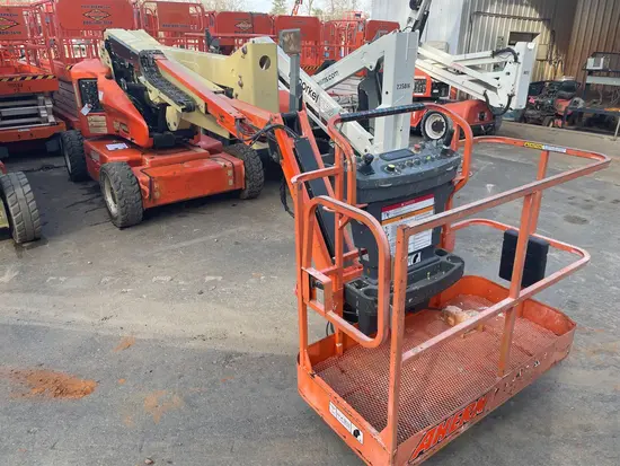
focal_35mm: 26
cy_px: 233
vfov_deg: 53.1
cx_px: 310
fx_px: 466
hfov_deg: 67.3
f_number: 1.6
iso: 32
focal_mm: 4.2
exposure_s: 1/535
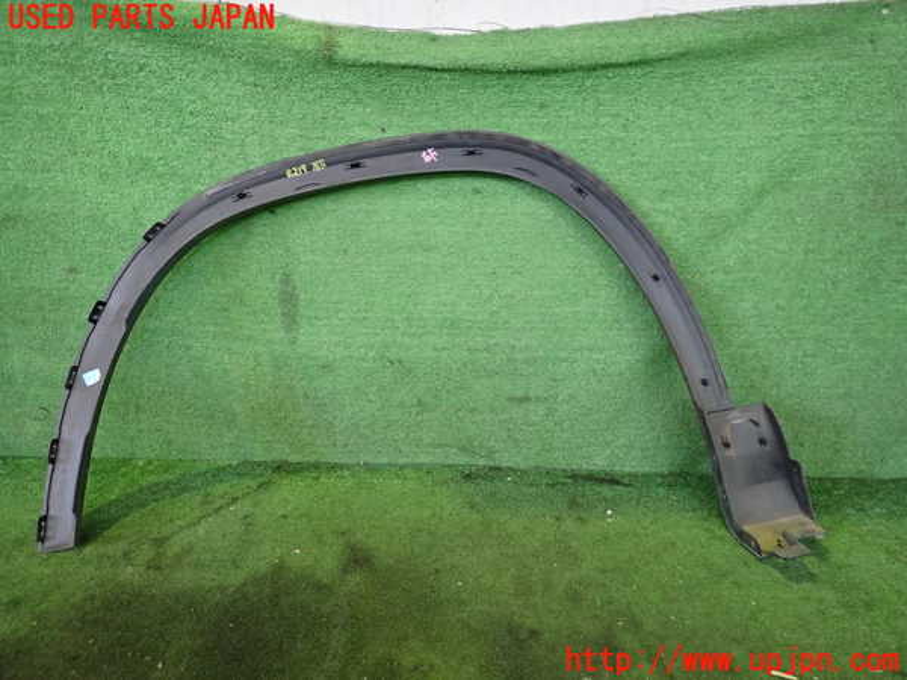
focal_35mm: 25
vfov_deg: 54.9
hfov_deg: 69.4
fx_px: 655
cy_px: 340
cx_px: 454
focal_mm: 4.5
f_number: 2
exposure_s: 1/30
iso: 400
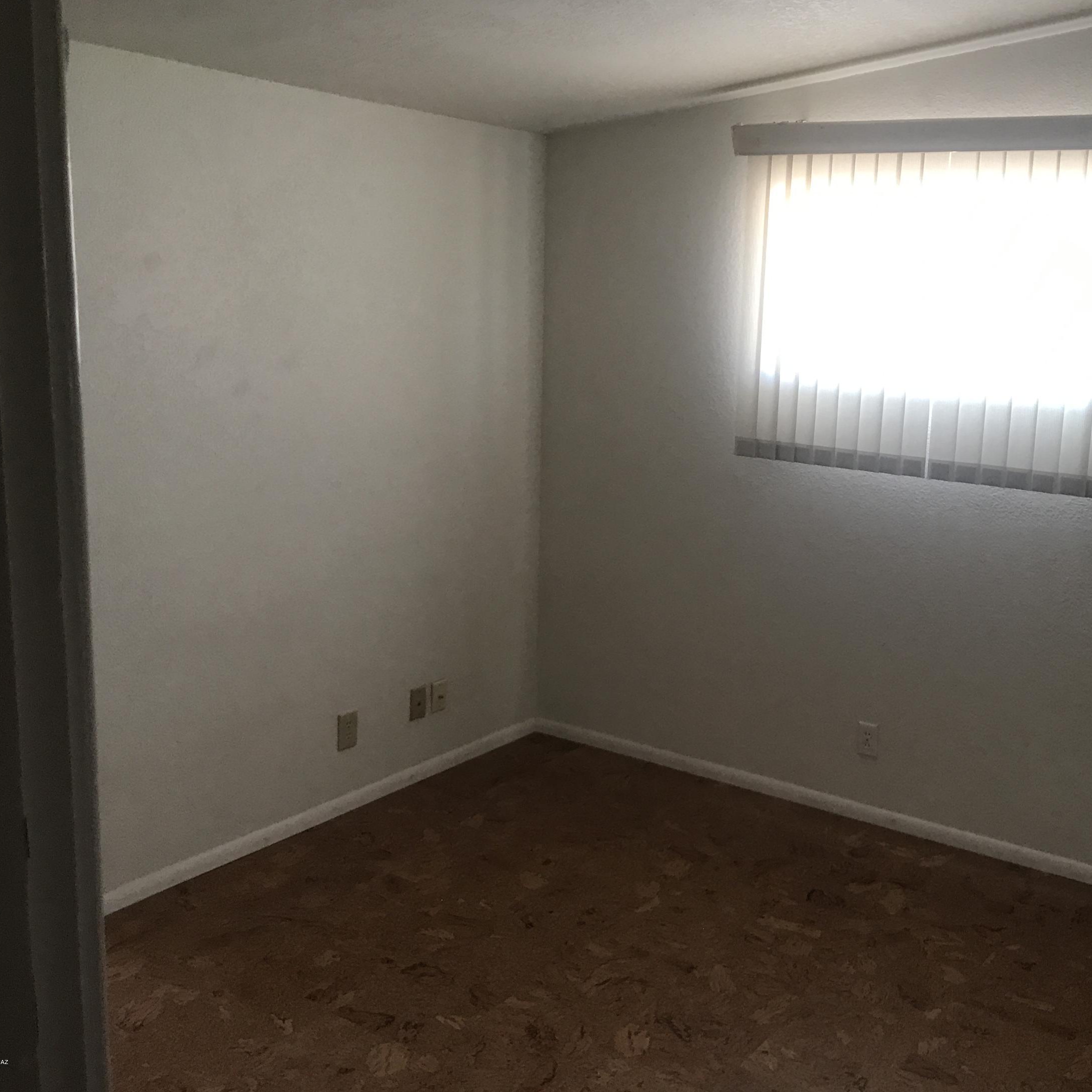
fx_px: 1213
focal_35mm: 34
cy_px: 534
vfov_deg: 48.4
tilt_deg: -10.5
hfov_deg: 47.8
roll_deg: -2.0
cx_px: 712
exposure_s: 1/24
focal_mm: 3.99
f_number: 1.8
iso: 40
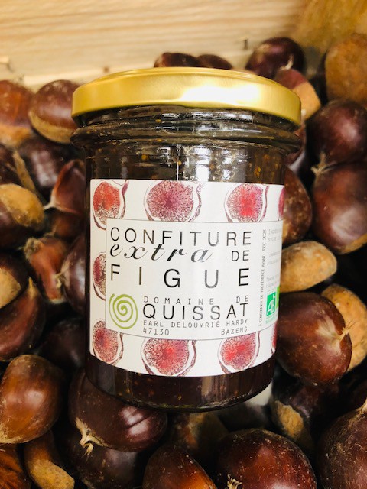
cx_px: 184
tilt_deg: -45.3
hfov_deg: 49.7
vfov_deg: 63.4
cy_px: 244
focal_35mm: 28
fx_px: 396
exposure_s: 1/17
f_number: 1.8
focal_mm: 3.99
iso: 40
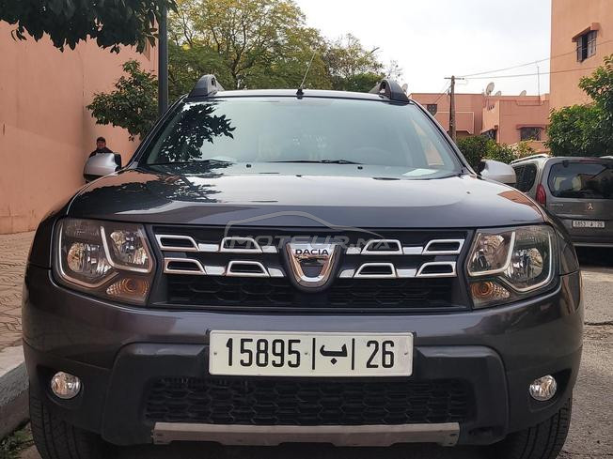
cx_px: 306
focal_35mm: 26
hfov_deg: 67.3
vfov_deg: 53.1
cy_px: 230
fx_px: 460
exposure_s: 1/1819
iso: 40
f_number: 1.8
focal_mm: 5.4
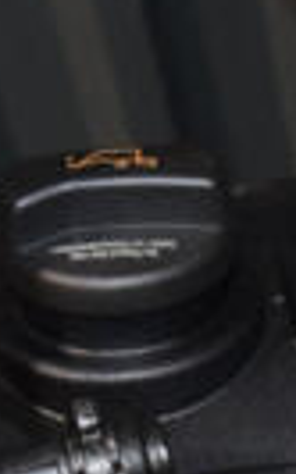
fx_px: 2132
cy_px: 492
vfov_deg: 12.5
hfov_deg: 7.9
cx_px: 328
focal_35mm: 165
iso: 800
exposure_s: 1/60
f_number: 5
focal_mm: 24
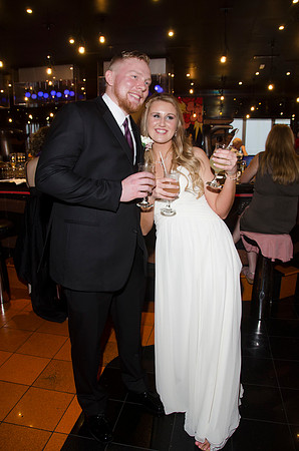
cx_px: 150
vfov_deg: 67.5
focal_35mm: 27
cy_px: 226
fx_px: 338
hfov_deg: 47.7
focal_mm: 18
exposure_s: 1/60
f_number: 5.6
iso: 400
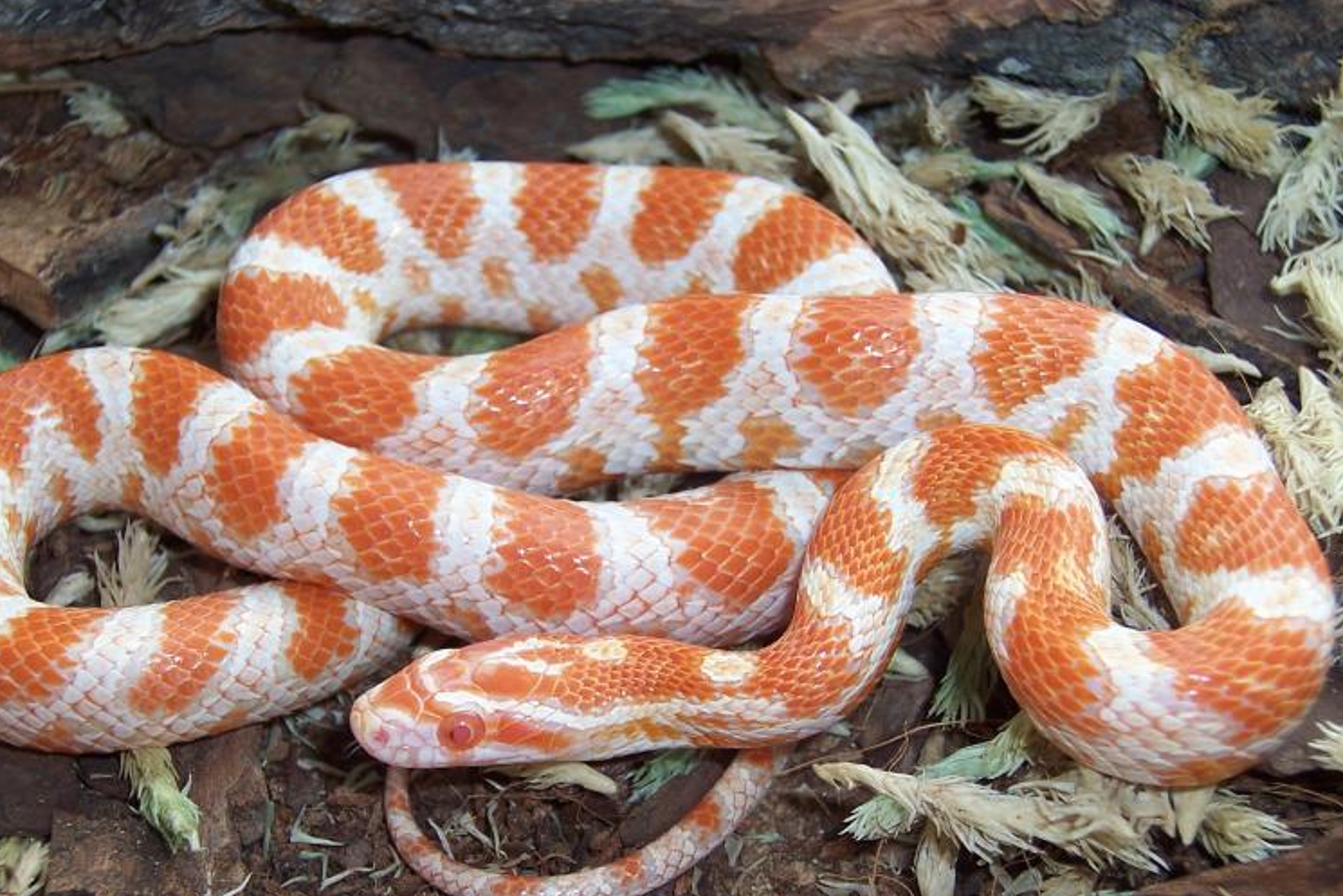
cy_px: 537
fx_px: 2500
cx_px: 642
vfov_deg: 20.3
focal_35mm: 67
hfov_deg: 30.1
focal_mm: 10
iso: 80
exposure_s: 1/90
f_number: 4
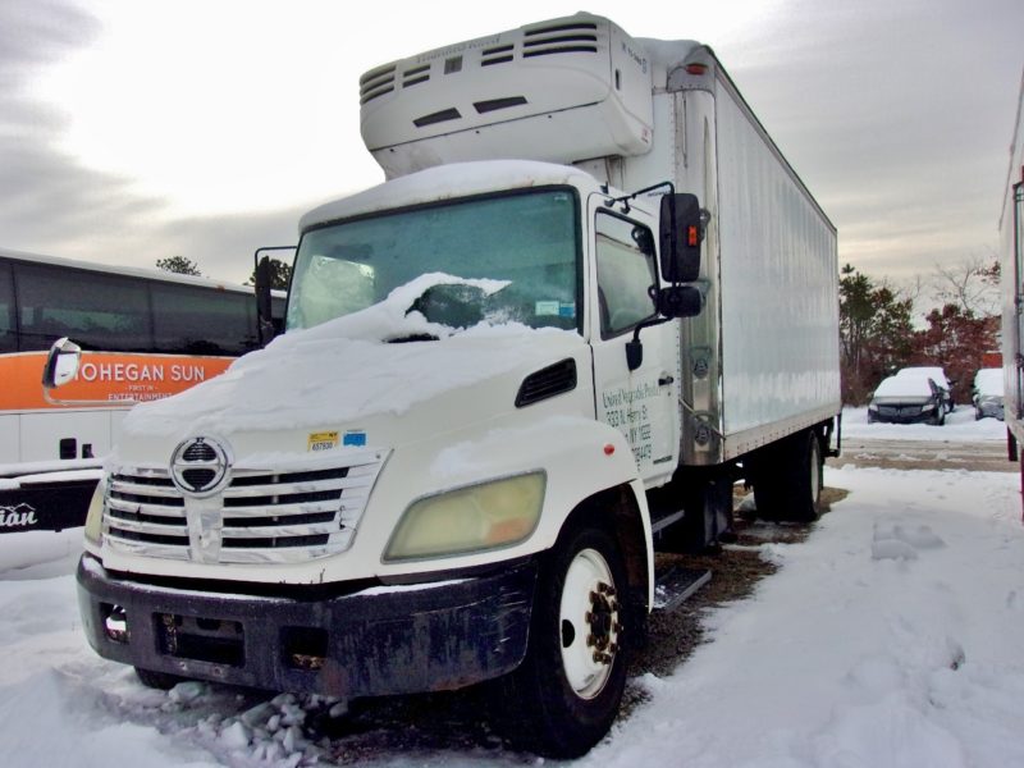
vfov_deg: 51.4
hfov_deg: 65.3
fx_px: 799
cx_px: 512
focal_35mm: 27
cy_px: 384
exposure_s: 1/280
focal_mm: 4.9
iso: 200
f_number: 10.4
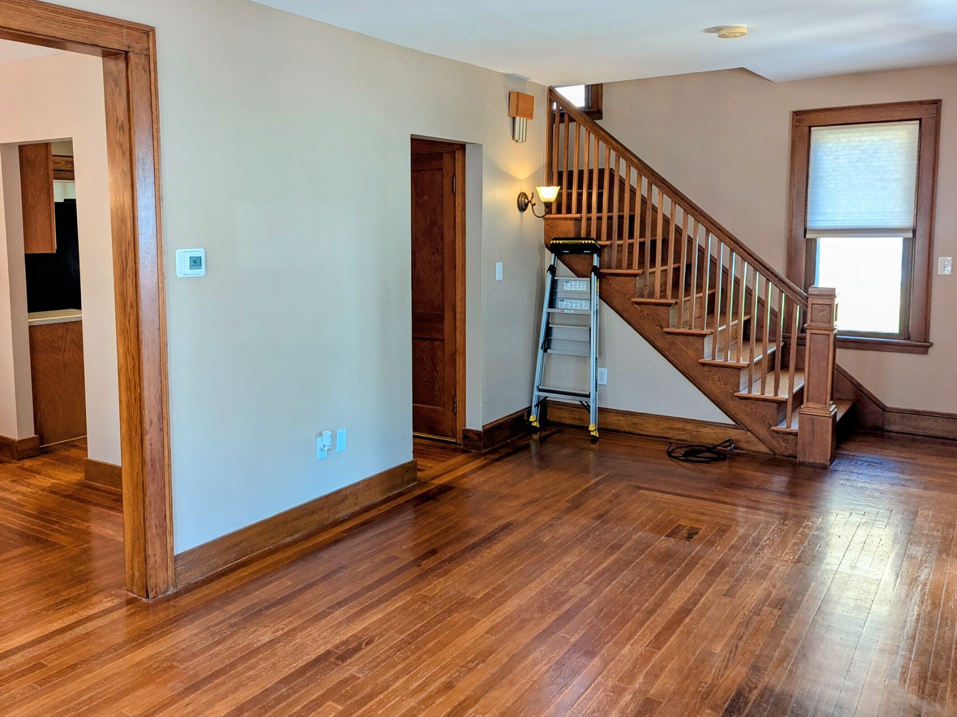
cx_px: 437
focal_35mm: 29
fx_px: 802
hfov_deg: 61.6
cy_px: 317
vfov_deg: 48.1
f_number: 1.85
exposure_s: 1/120
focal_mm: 6.81
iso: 91
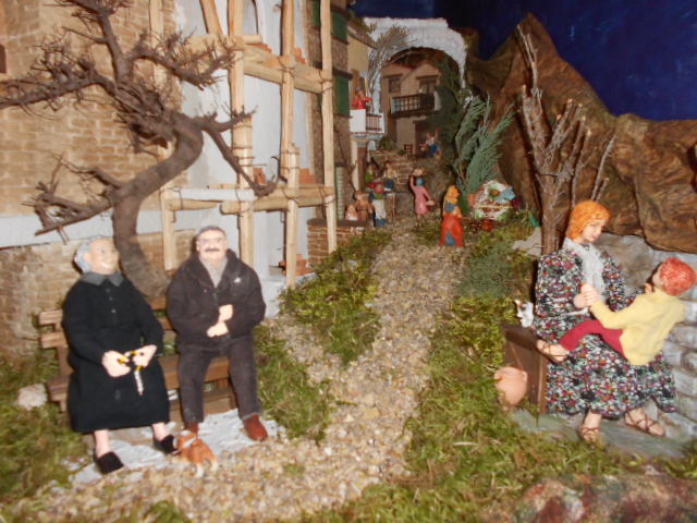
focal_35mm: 26
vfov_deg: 53.1
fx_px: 524
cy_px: 262
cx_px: 348
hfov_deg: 67.3
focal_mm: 4.6
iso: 200
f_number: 3.2
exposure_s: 1/25
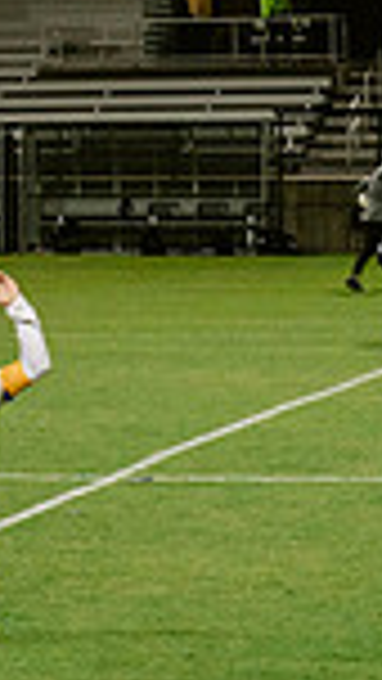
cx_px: -881
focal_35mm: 281
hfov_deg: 4.1
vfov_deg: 7.7
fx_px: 5057
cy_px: 367
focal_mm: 70
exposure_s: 1/200
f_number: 5.6
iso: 2000
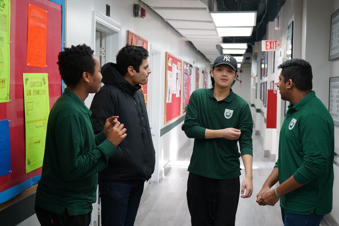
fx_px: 480
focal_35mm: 51
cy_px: 113
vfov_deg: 26.5
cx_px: 170
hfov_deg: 38.9
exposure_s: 1/100
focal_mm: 51
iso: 800
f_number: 4.5
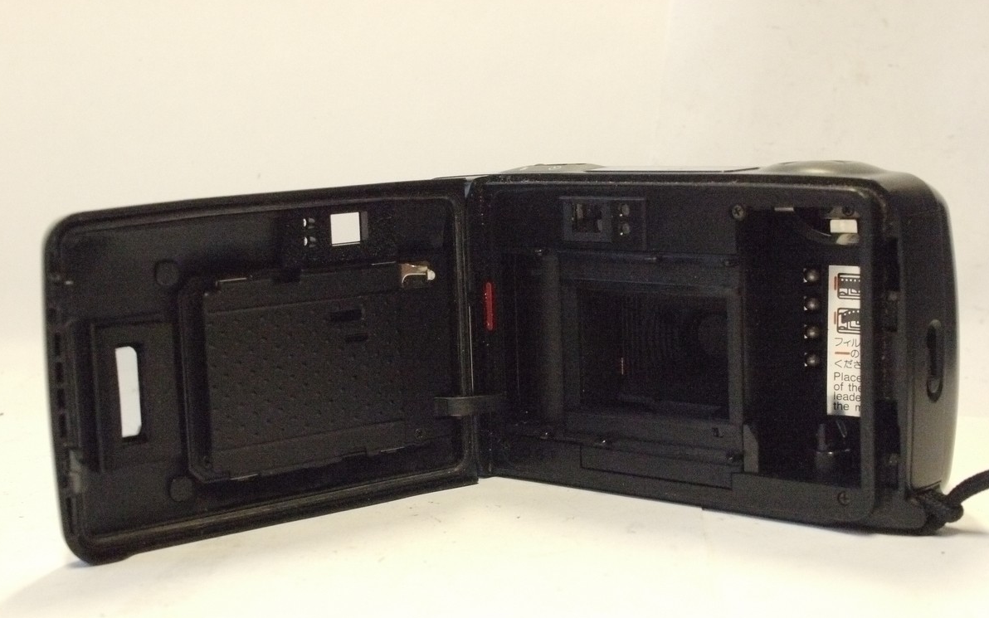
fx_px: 1725
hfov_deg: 32.0
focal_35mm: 64
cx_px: 494
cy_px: 351
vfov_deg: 20.3
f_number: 8
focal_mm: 30
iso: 3200
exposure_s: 1/80
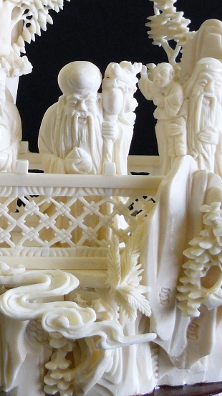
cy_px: 74
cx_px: 32
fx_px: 953
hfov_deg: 13.2
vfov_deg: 23.1
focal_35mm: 91
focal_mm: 6
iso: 125
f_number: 2.8
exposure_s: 1/30
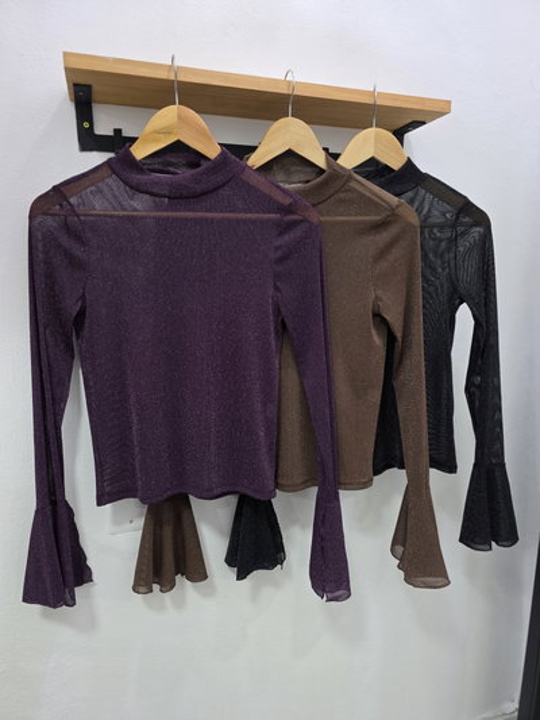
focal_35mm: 23
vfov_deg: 73.9
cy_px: 360
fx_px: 478
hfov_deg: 58.9
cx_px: 270
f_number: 1.7
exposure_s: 1/100
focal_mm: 6.3
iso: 320
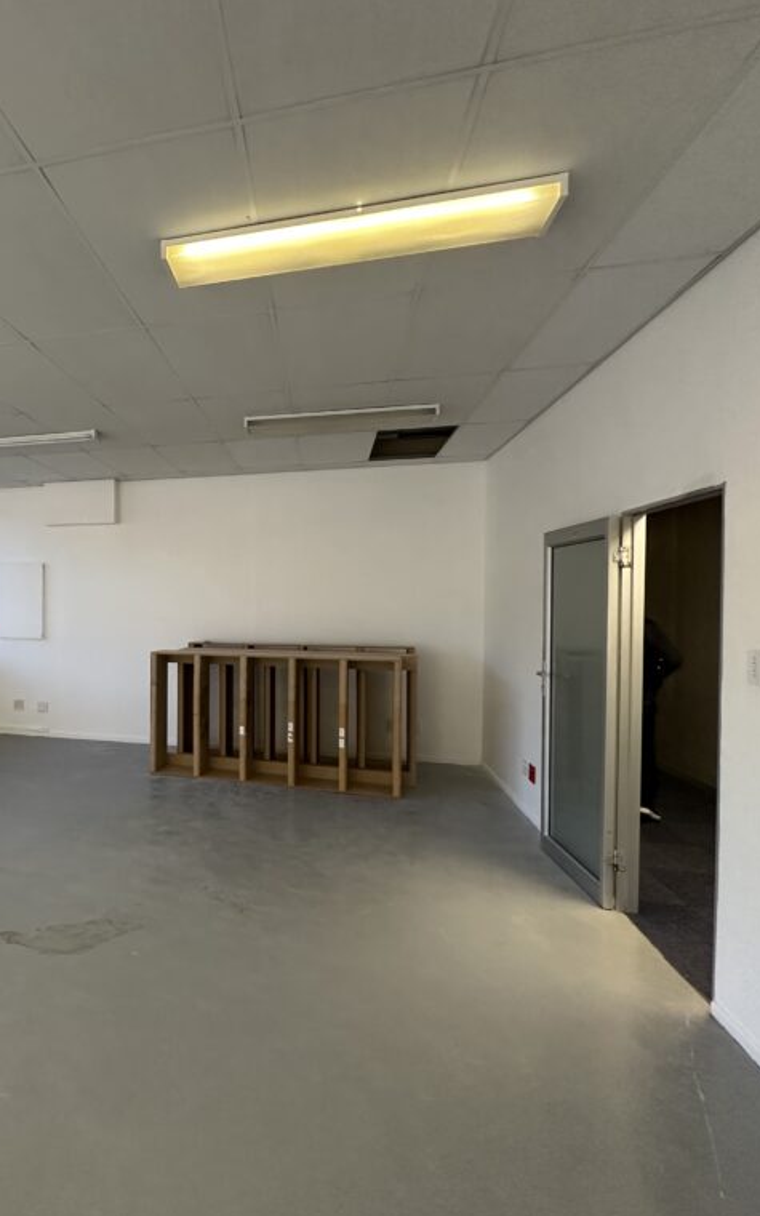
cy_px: 611
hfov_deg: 54.6
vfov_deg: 85.1
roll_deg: +0.5
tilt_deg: -0.1
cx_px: 128
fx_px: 663
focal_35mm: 20
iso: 250
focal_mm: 2.22
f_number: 2.2
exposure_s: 1/100
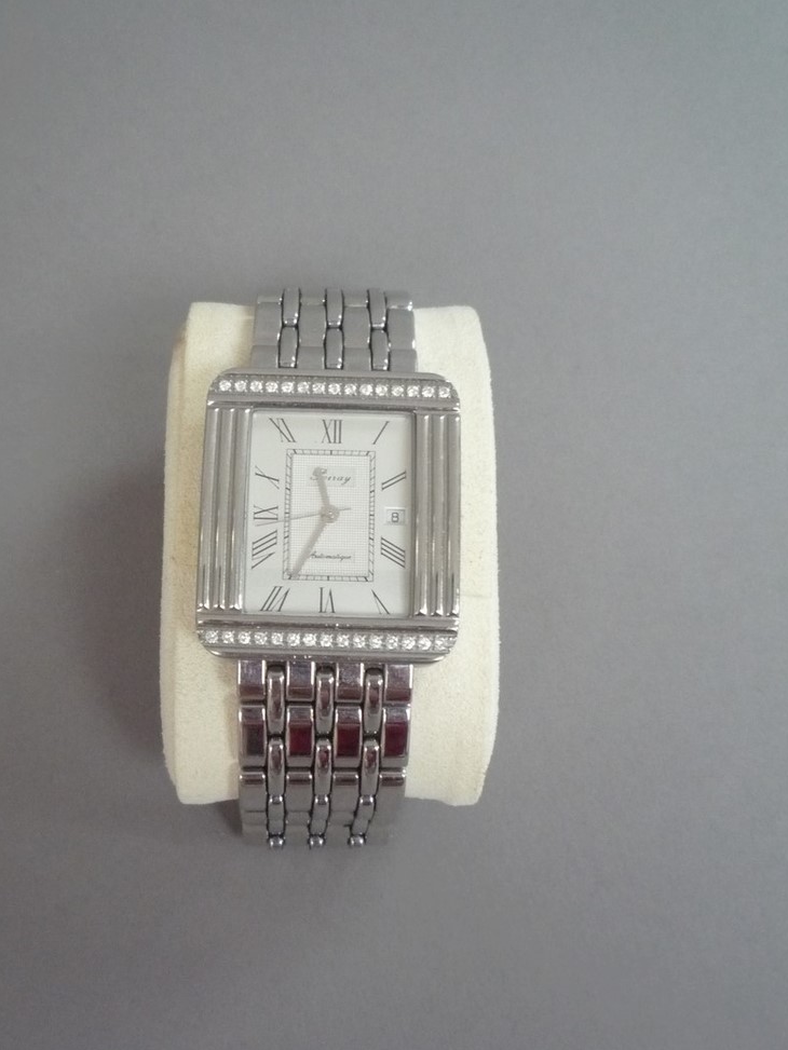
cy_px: 561
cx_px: 312
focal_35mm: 37
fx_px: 1123
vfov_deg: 50.1
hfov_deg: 38.5
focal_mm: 5.2
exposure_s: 1/30
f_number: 3.3
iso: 400
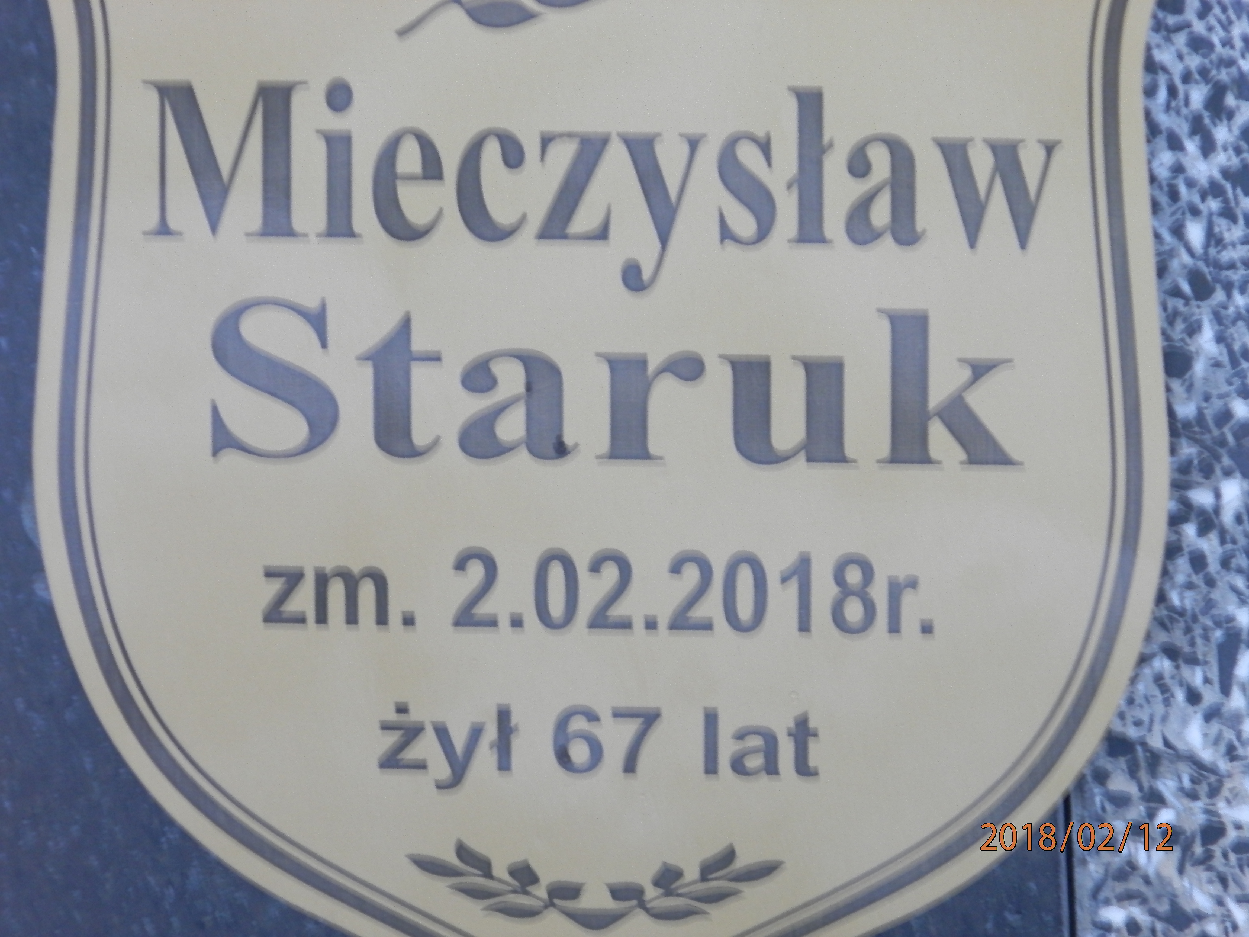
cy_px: 468
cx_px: 624
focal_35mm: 397
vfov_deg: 3.7
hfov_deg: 5.0
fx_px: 14324
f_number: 5.7
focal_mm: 70.9
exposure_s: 1/8
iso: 200
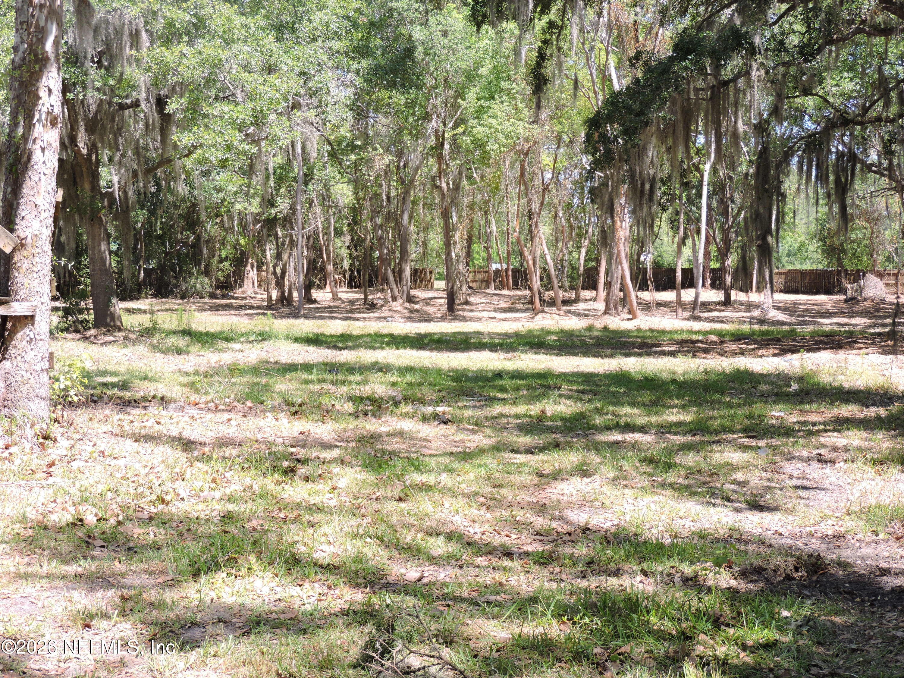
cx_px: 452
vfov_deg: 24.4
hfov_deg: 32.2
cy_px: 339
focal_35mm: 60
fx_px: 1567
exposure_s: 1/160
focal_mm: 10.7
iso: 100
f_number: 3.7
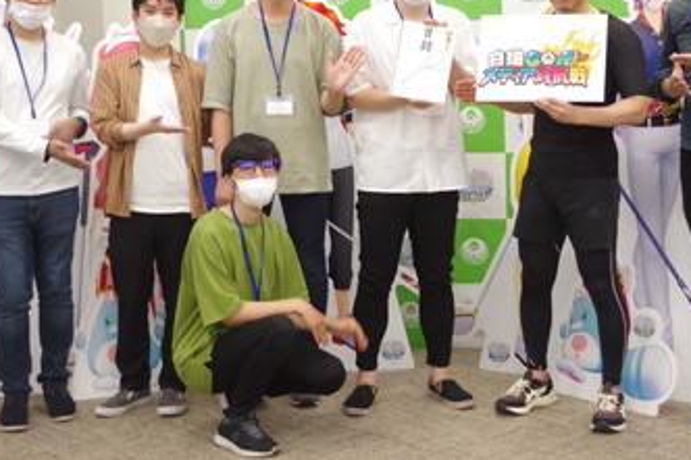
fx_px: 1362
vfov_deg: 19.0
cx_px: 373
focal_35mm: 71
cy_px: 107
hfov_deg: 28.5
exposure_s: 1/60
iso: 1600
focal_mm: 30.63
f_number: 4
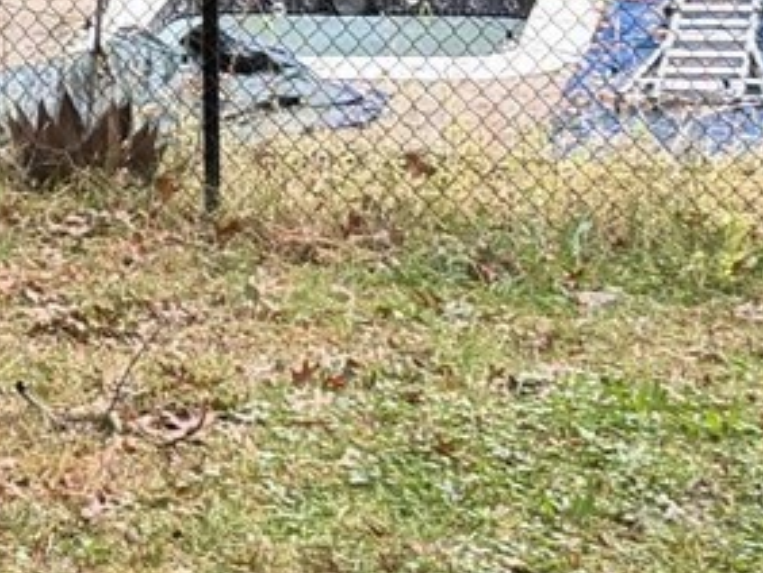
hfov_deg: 10.8
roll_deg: +5.3
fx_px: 3839
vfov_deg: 8.5
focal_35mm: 174
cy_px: 57
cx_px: -511
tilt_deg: -10.0
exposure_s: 1/121
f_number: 1.78
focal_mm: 6.76
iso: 125
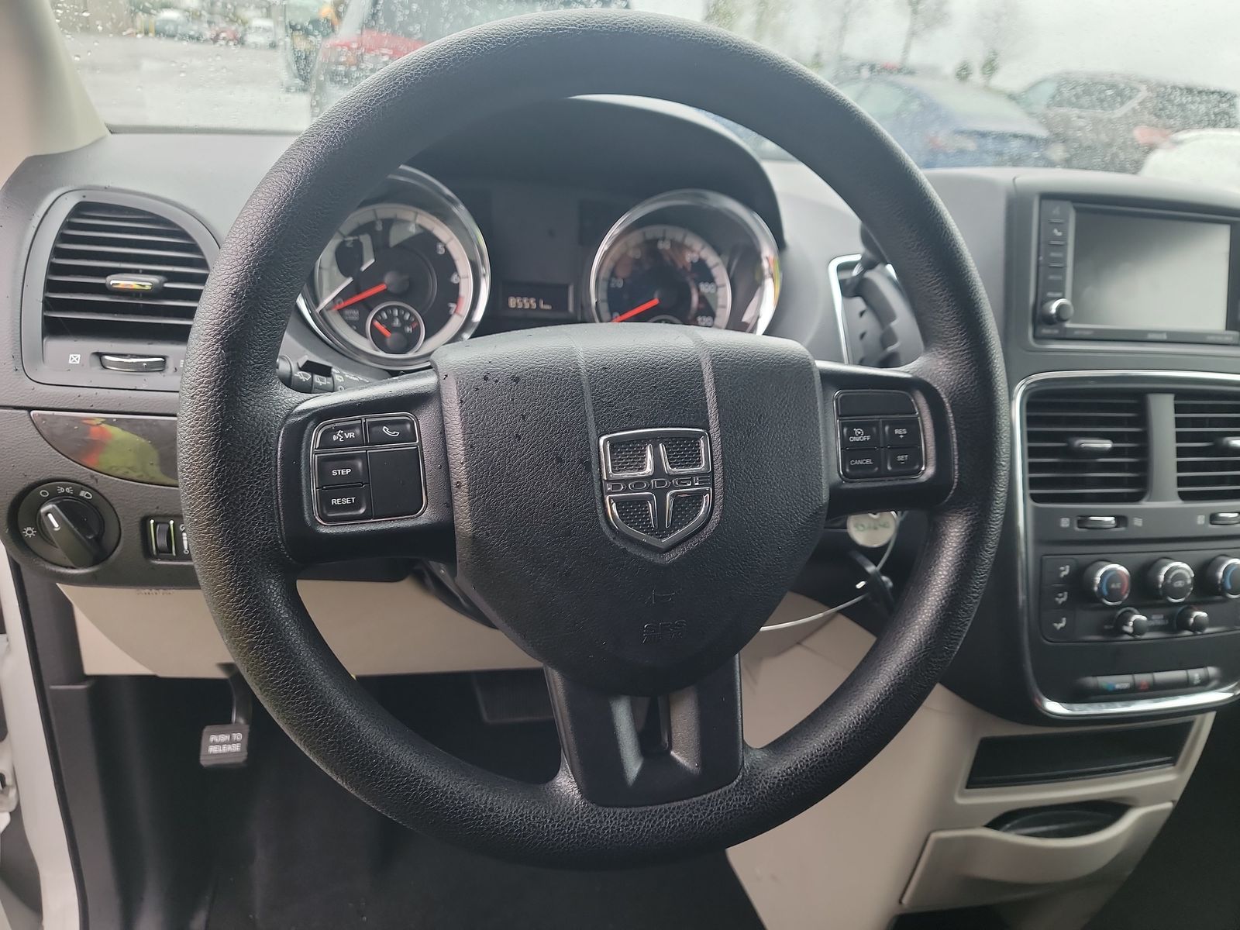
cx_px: 620
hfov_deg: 71.6
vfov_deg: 56.8
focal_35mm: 24
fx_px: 860
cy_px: 465
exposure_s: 1/59
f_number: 1.8
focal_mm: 6.7
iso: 184
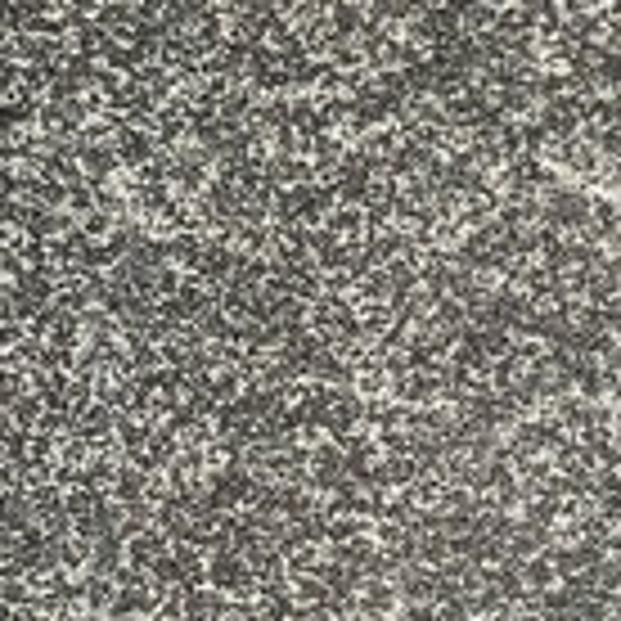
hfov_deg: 4.3
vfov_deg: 4.4
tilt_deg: -32.4
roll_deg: -2.6
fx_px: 8017
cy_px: 1238
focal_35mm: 395
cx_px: -864
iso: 32
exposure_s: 1/154
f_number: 2.8
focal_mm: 9
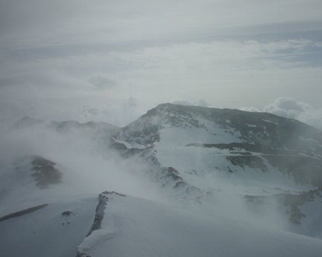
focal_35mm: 47
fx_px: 448
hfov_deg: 38.8
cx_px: 229
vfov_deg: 32.1
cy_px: 131
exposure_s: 1/1600
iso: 100
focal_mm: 10
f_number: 10
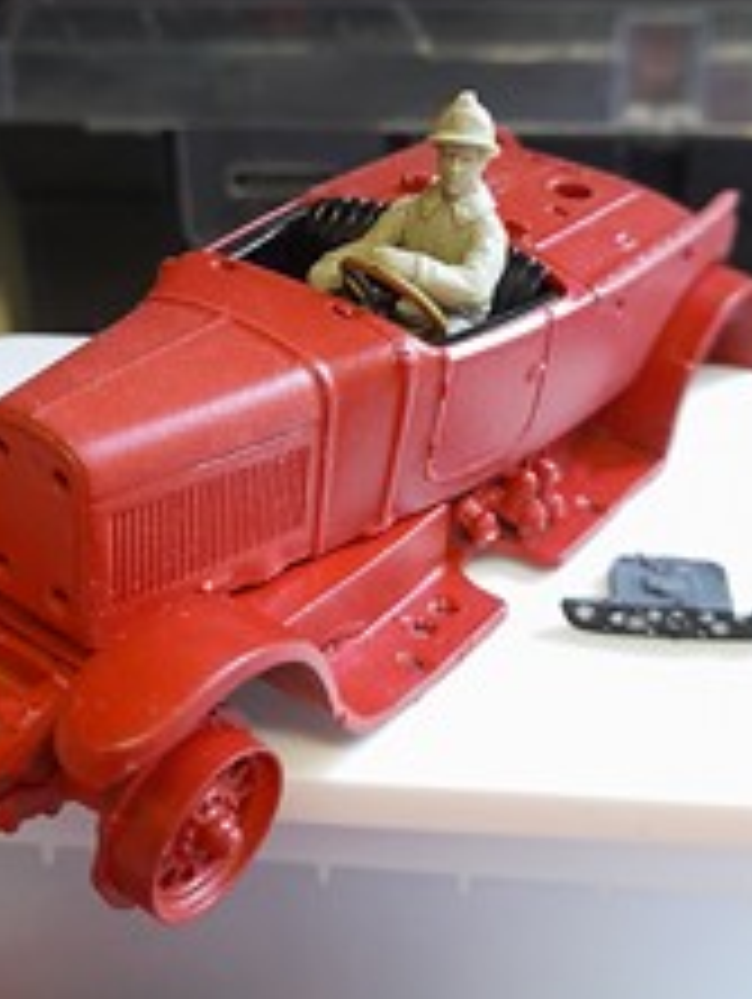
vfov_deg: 41.2
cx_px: 333
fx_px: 1301
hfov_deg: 32.2
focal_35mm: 45
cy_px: 297
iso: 320
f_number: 2
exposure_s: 1/50
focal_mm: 4.6
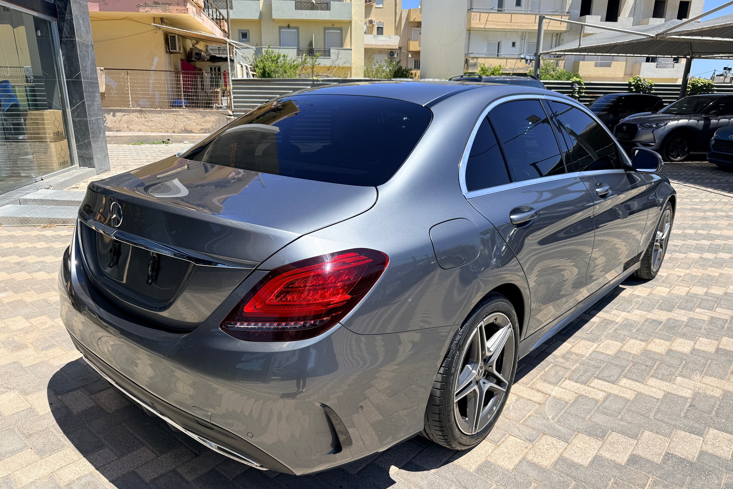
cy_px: 269
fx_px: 509
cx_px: 366
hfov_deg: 71.5
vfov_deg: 51.2
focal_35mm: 25
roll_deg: -0.5
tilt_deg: -17.6
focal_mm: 6.76
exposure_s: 1/3953
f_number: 1.78
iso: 80
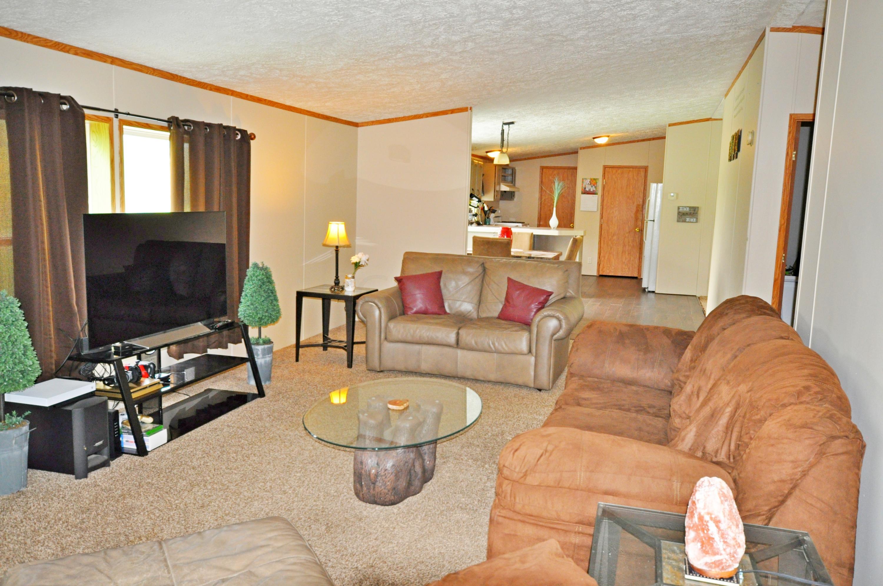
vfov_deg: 43.5
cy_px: 293
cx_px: 442
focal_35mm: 30
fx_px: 735
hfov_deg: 62.0
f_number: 5.6
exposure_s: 1/60
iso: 800
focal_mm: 20
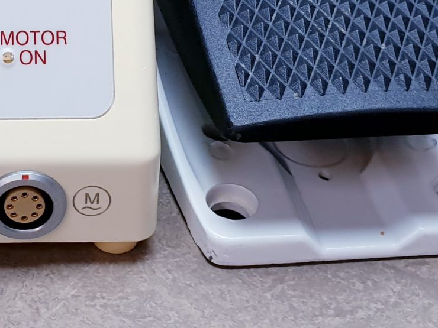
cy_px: -112
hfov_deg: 21.0
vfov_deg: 15.5
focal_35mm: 90
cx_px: 0
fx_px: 1139
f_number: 2.4
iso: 80
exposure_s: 1/100
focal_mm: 4.3
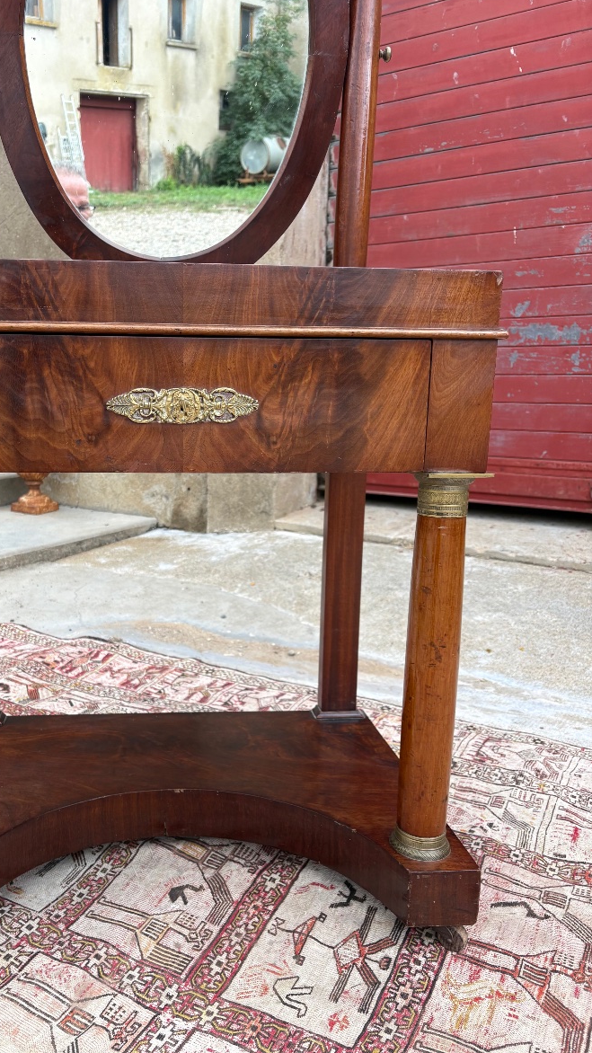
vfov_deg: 66.1
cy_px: 527
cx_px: 190
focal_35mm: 29
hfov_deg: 39.6
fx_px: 810
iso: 32
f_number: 1.6
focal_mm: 5.96
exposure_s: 1/137
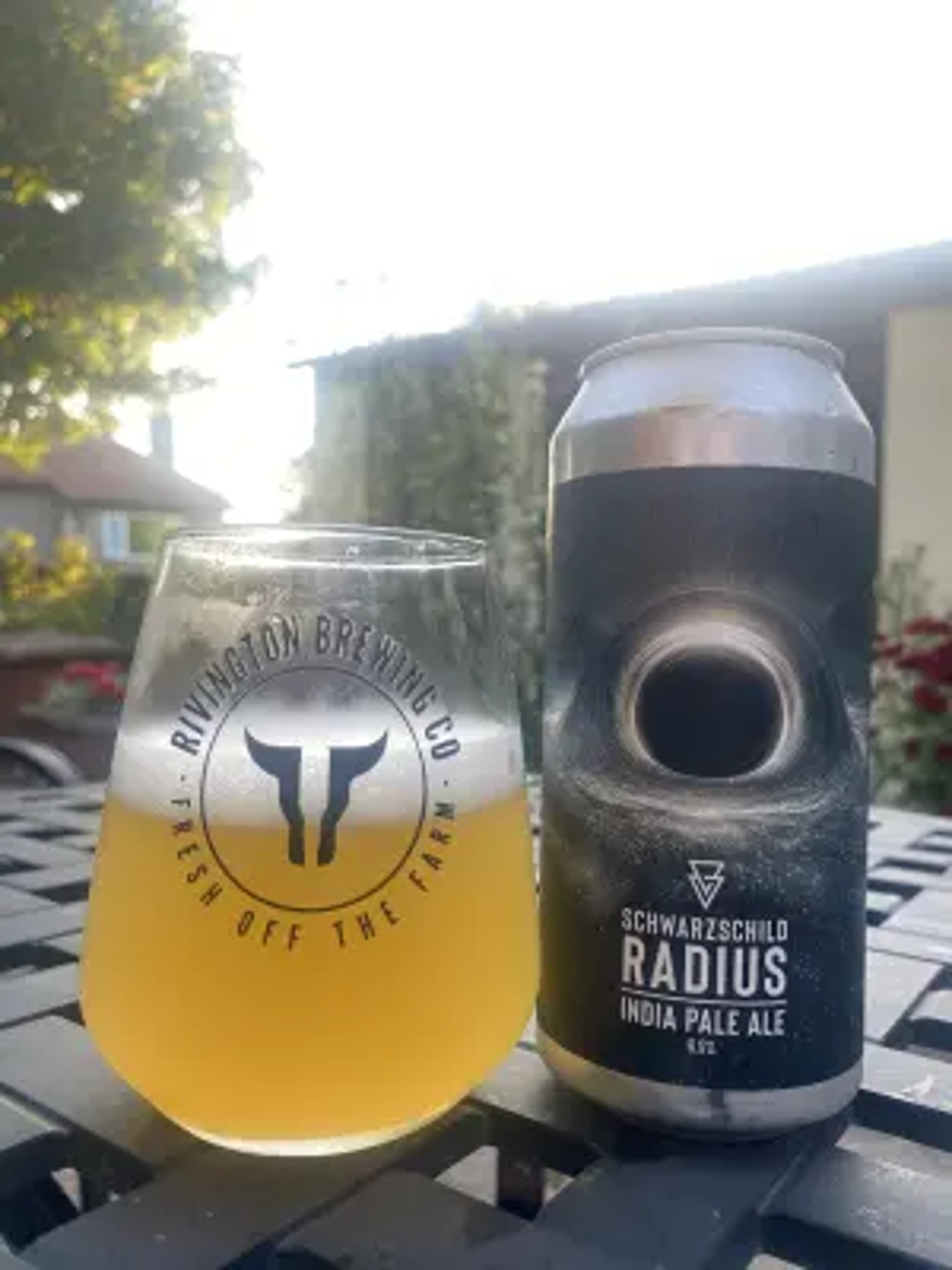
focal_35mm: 26
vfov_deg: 67.3
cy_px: 635
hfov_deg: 53.1
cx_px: 476
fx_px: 953
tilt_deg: -1.3
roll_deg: -1.5
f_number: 1.8
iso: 64
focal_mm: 4.25
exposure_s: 1/122
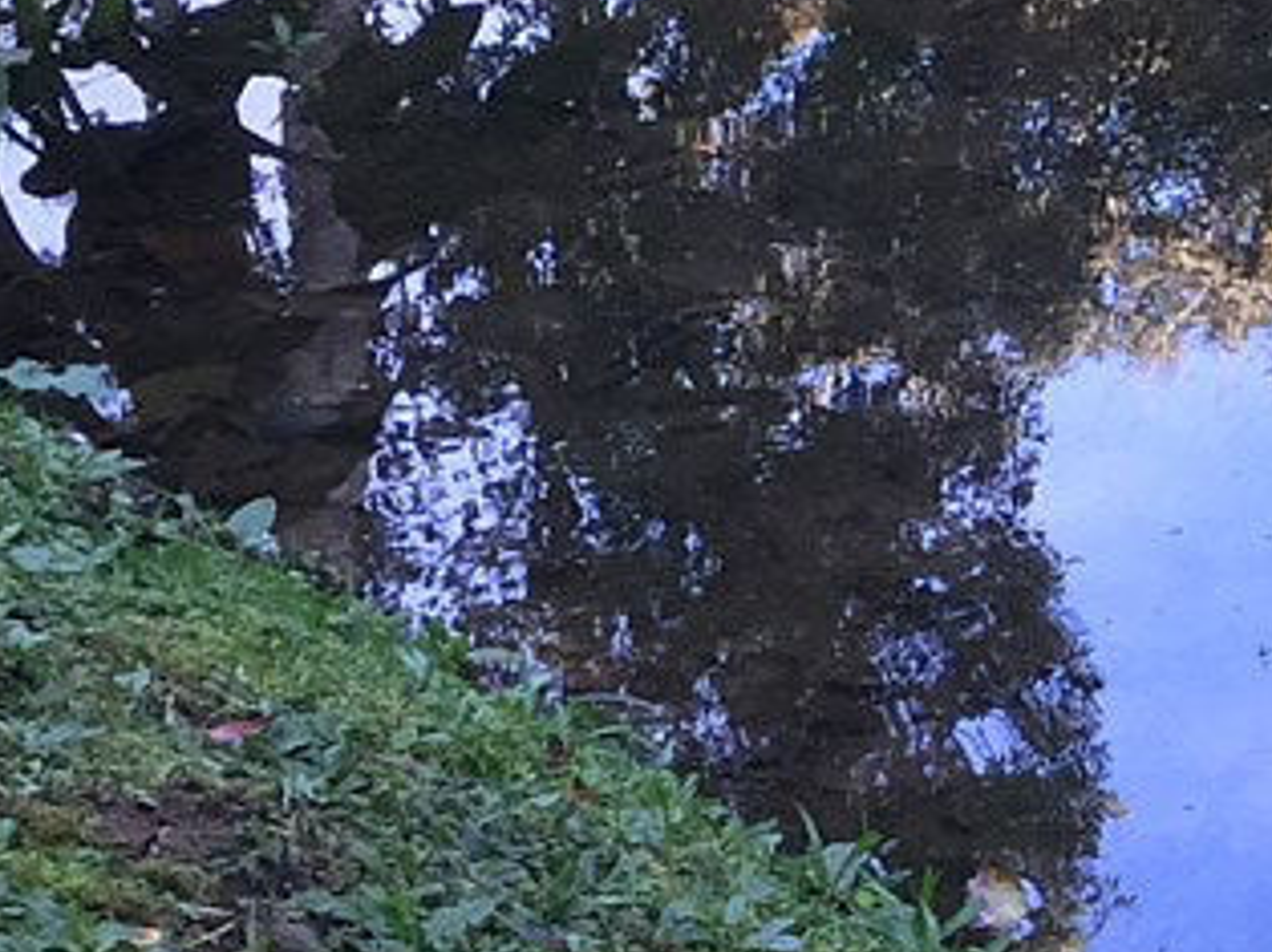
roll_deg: +0.6
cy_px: 194
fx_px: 5434
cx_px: 2803
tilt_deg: -26.8
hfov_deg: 11.6
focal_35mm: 148
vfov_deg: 10.0
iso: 40
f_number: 2.2
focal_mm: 4.15
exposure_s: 1/60
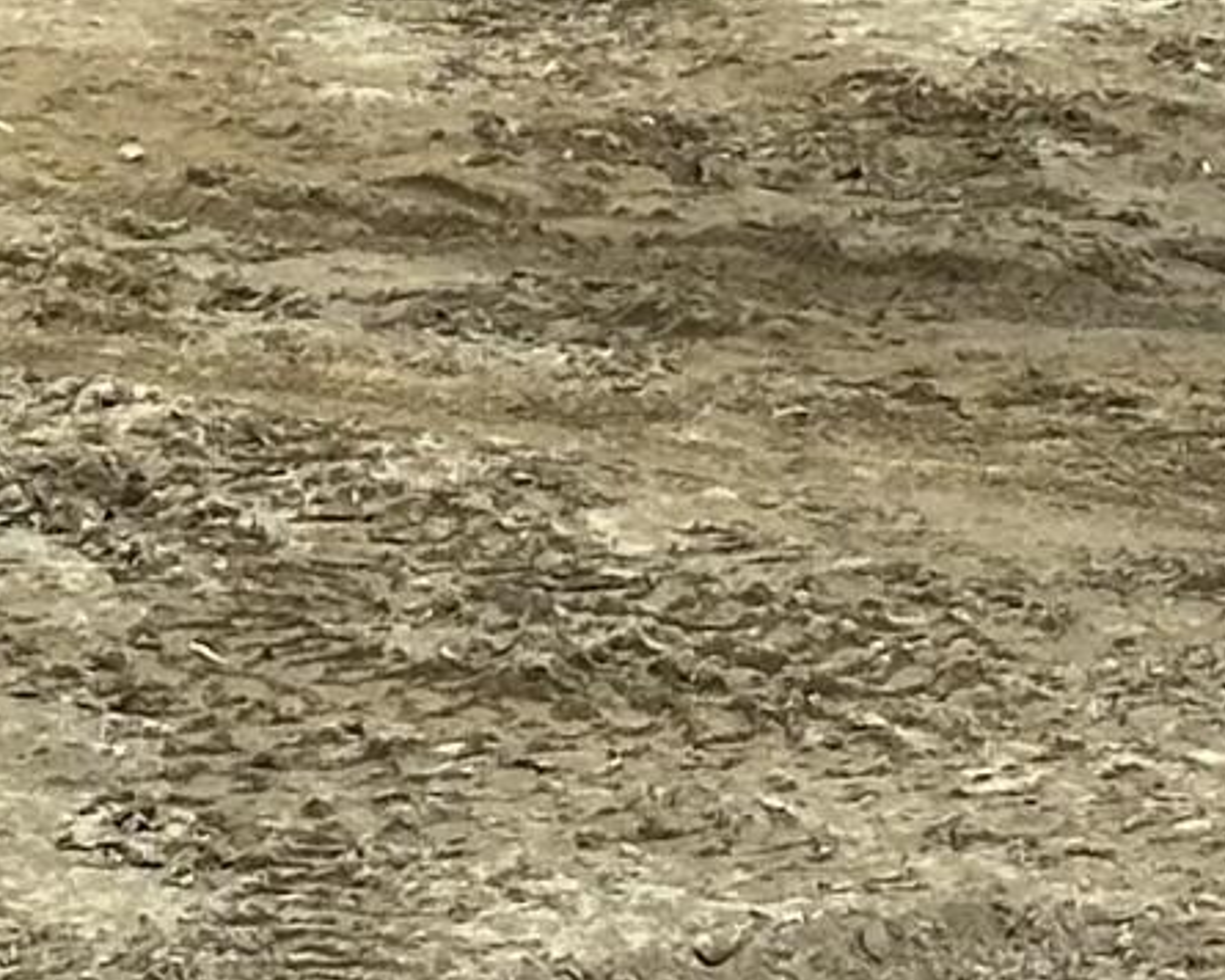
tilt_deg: -8.4
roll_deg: -1.7
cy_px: -1594
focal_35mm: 316
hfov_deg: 6.1
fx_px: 11457
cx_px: 793
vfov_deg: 4.7
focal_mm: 6.86
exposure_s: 1/1475
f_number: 1.78
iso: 64
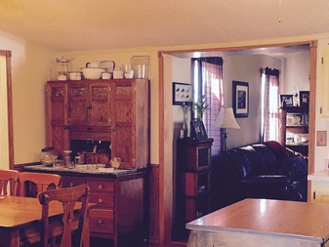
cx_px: 179
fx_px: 523
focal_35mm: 55
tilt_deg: -5.3
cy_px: 170
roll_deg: +0.5
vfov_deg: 26.4
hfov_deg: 34.9
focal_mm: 4.15
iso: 80
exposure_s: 1/10
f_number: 2.2
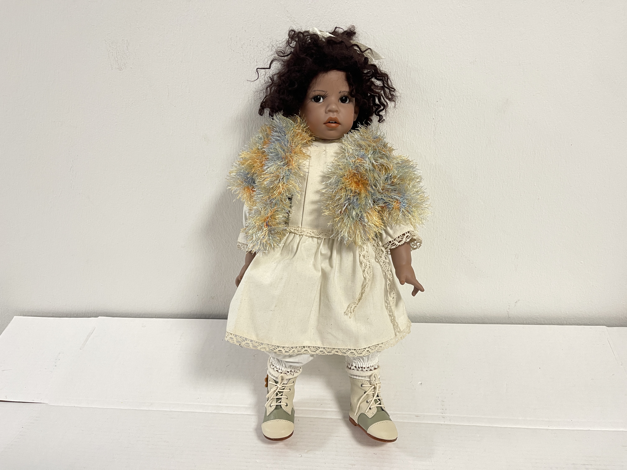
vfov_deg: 54.9
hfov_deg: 69.4
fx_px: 453
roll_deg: +3.0
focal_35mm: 25
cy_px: 235
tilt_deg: -21.8
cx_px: 314
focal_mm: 5.1
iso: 100
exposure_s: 1/50
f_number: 1.6
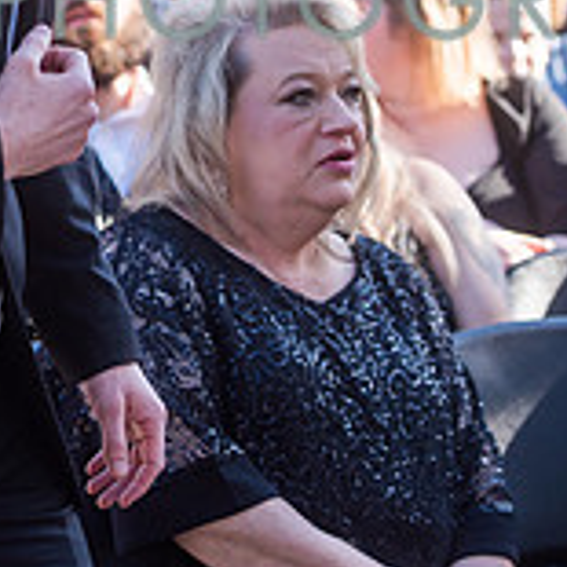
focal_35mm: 274
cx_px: -139
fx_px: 5078
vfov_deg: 6.4
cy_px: -9
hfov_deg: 6.3
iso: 100
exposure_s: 1/640
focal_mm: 86
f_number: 3.5
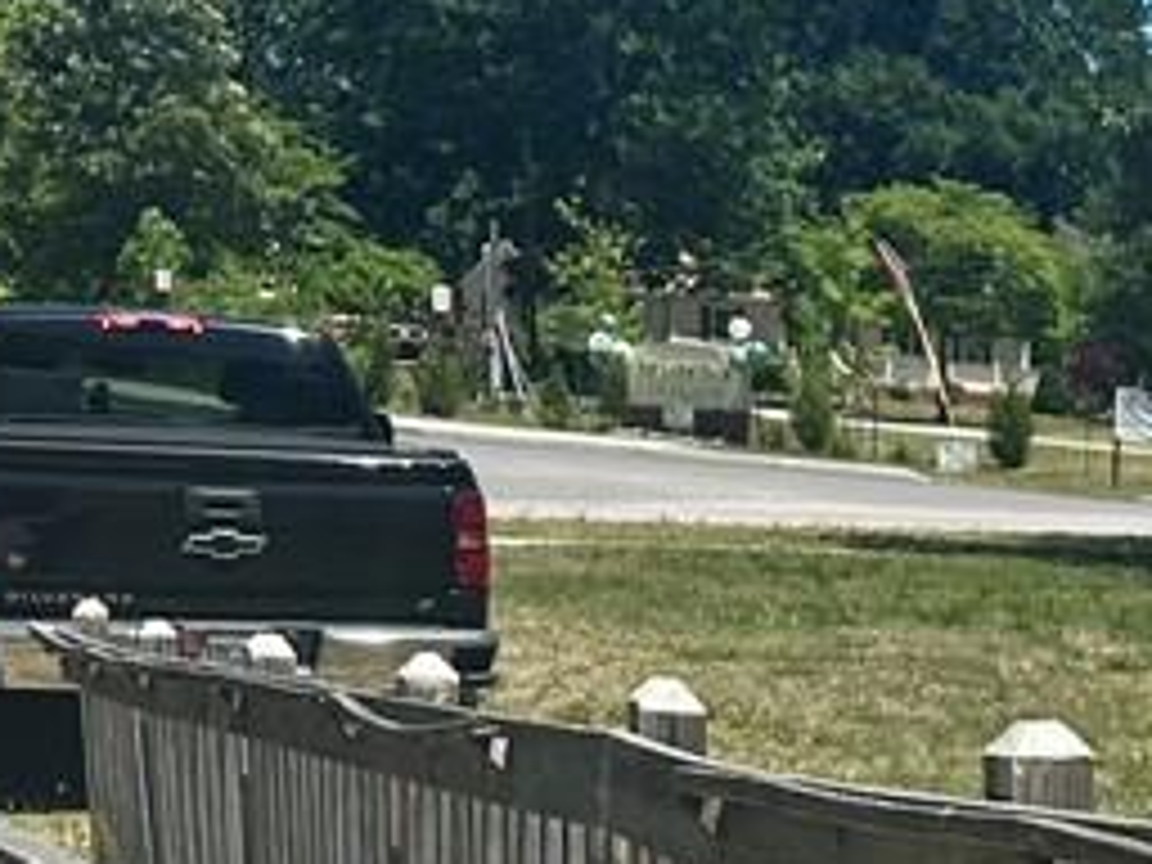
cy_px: 1206
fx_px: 3195
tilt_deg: -13.7
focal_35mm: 96
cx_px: 1737
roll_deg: -3.4
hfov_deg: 18.2
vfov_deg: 14.6
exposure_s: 1/4762
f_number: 1.78
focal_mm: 6.86
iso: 80
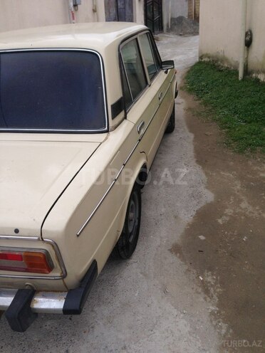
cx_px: 132
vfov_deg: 55.4
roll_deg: +1.8
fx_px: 337
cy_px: 176
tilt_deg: -21.9
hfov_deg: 42.9
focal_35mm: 33
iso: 50
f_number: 2.4
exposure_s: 1/398
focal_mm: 4.12
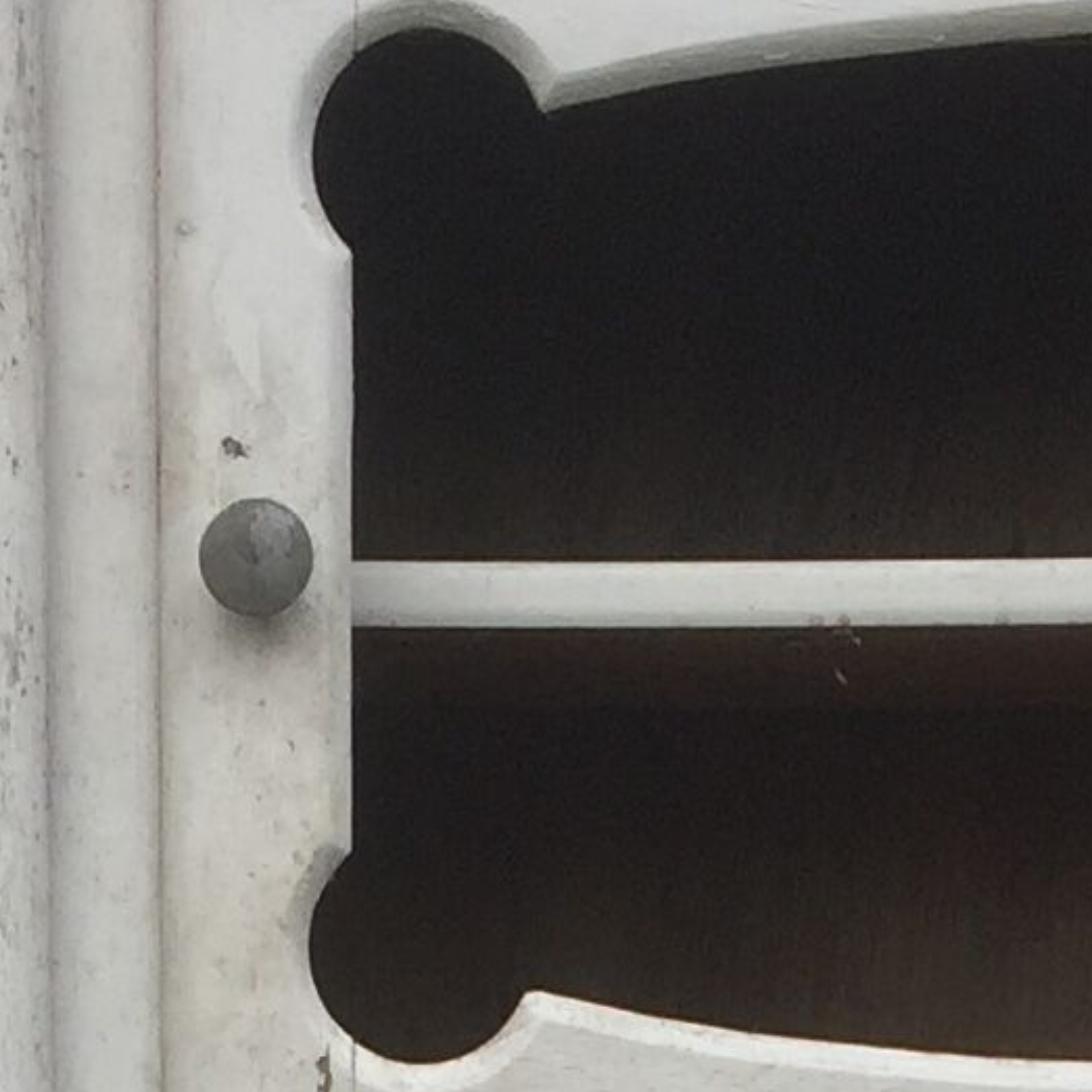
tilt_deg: -12.8
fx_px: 5710
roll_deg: +0.2
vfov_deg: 9.9
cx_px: 347
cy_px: 2368
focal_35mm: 160
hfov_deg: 10.9
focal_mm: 4.15
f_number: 2.2
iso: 32
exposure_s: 1/638
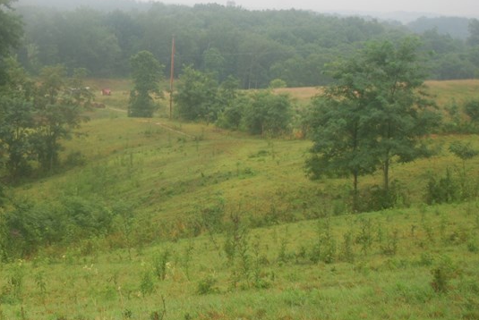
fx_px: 1132
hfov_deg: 23.0
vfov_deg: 15.9
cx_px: 7
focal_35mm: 85
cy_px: 20
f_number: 4.5
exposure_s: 1/125
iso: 100
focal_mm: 28
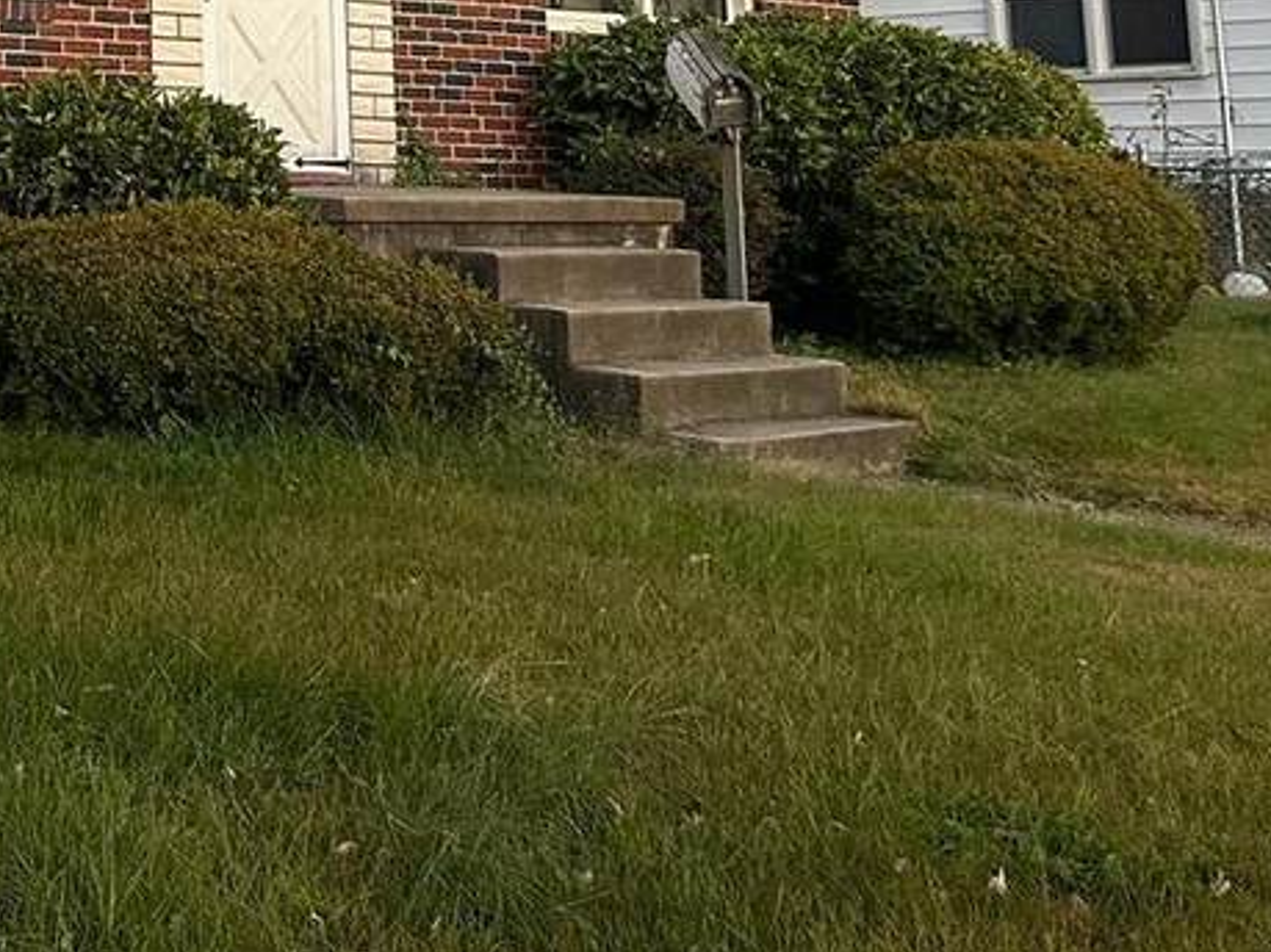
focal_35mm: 67
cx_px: -30
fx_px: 2459
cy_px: -230
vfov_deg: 20.3
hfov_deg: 27.2
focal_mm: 6.86
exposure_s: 1/60
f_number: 1.78
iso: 320
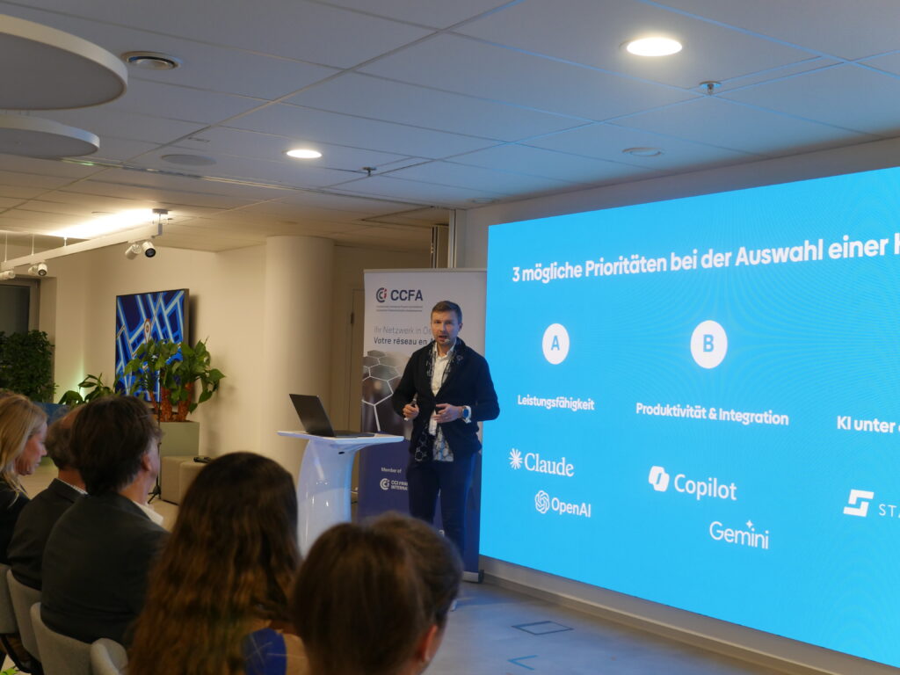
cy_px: 338
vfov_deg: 34.3
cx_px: 450
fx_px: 1092
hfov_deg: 44.8
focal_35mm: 42
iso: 500
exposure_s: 1/125
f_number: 2.8
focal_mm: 21
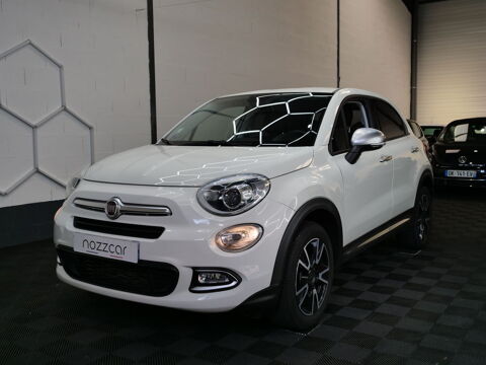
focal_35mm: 36
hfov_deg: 51.4
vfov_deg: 39.7
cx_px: 243
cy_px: 182
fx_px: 505
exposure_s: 1/125
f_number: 3.2
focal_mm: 18
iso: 200
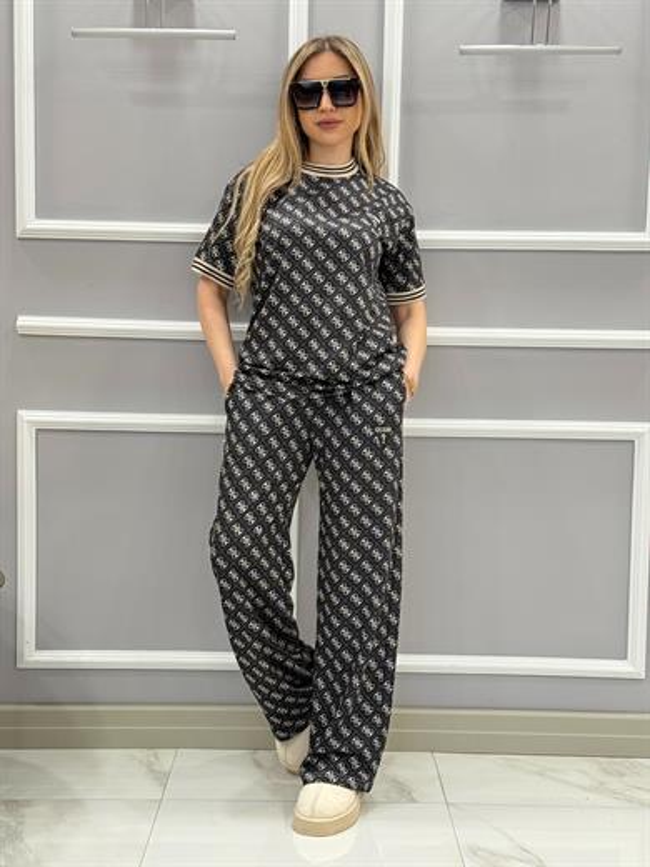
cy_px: 434
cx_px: 325
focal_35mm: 48
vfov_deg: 39.7
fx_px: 1202
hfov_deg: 30.3
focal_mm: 6.76
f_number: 1.78
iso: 100
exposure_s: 1/50
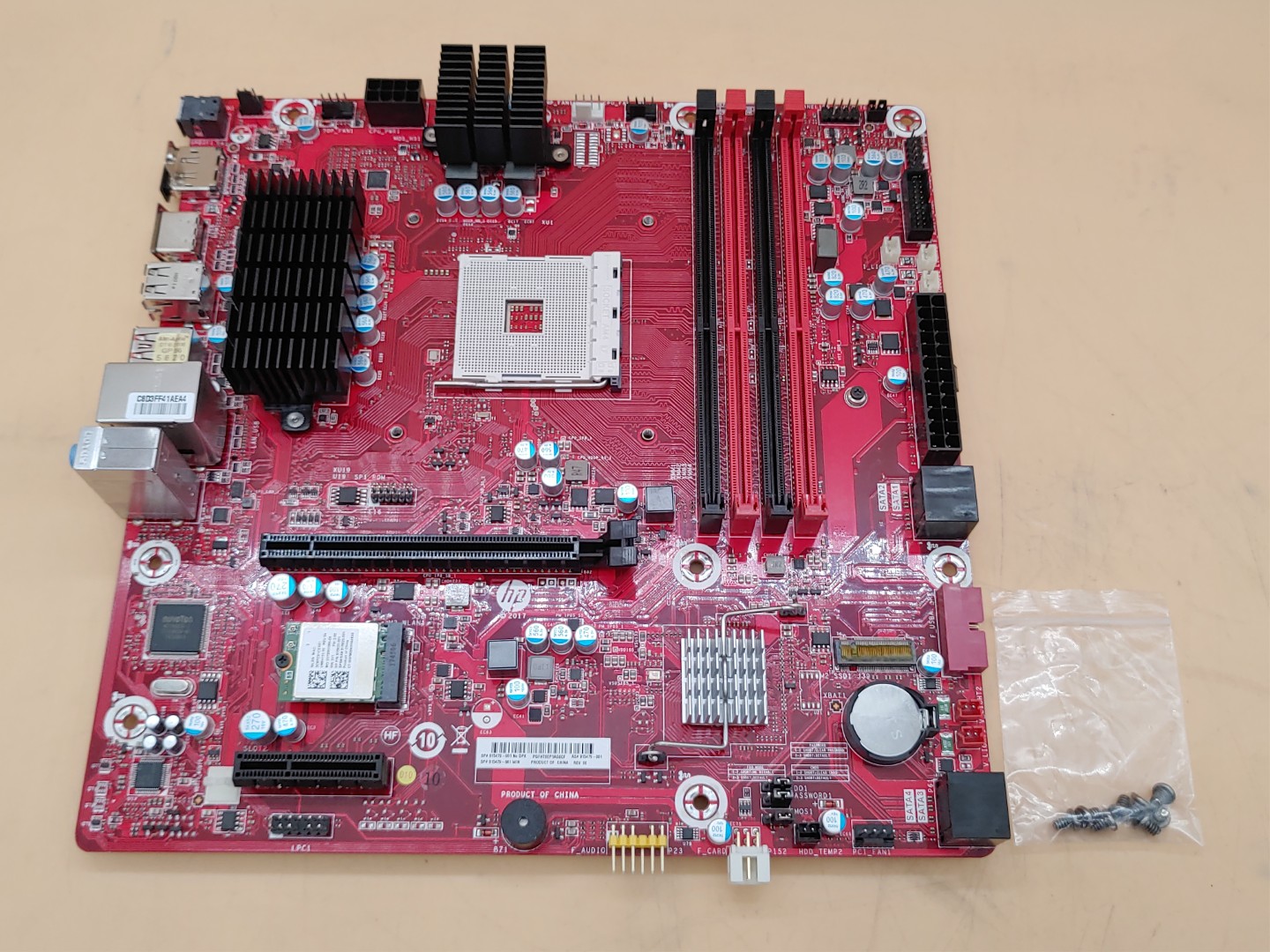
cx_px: 635
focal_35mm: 33
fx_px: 1211
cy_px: 476
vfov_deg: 42.9
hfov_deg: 55.4
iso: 50
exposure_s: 1/120
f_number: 1.8
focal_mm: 4.36
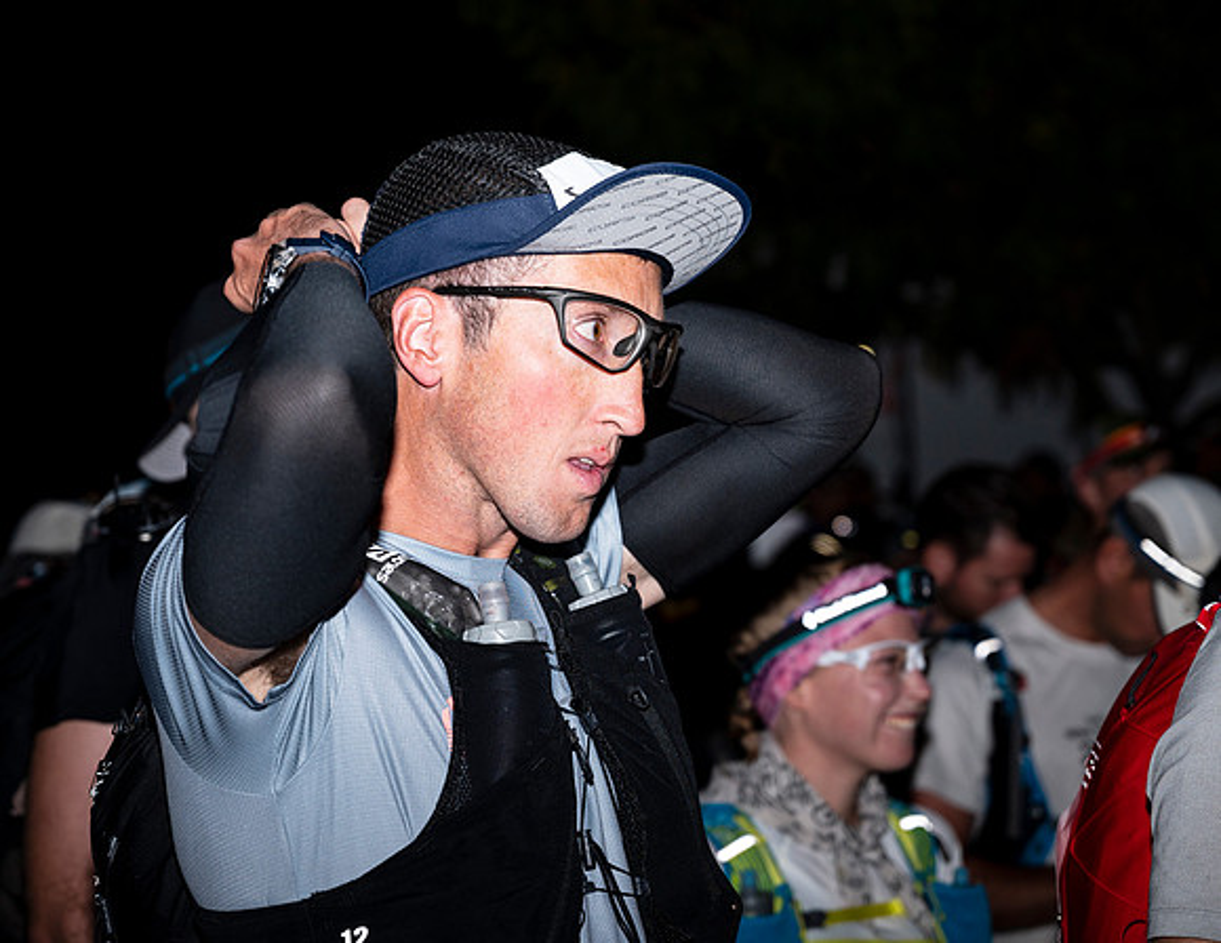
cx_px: 666
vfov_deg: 16.9
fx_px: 3169
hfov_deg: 21.8
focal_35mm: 89
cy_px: 402
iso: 320
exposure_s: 1/200
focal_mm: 70
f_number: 4
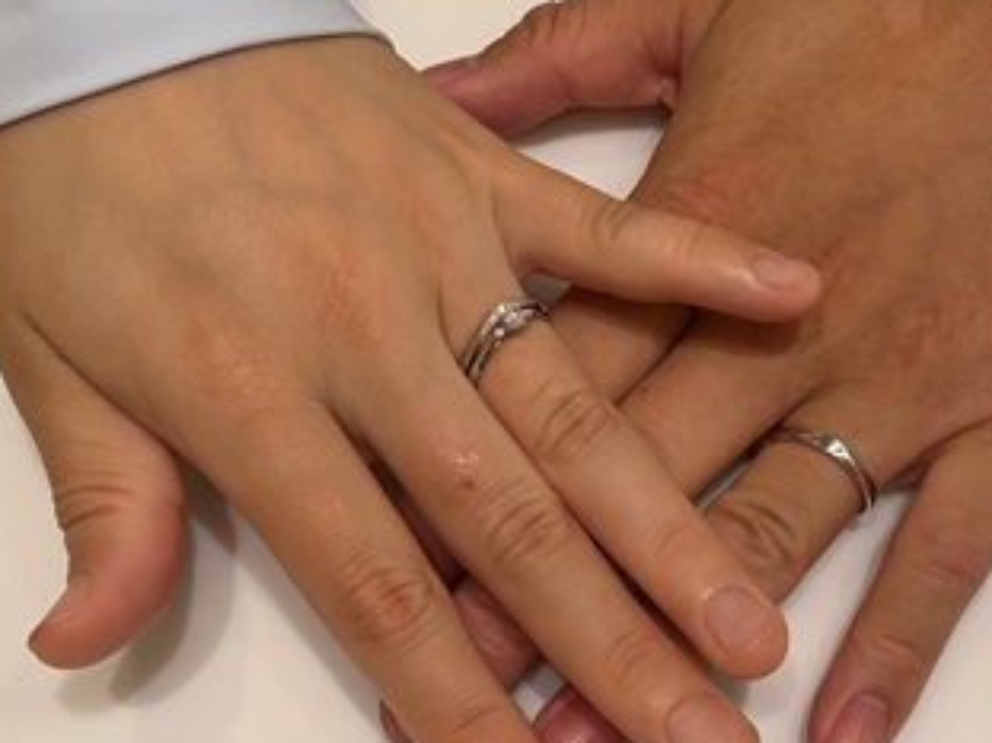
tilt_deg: -67.1
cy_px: 408
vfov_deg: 26.1
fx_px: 1604
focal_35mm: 56
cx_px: 568
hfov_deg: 34.3
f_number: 1.8
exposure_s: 1/209
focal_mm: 3
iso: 20
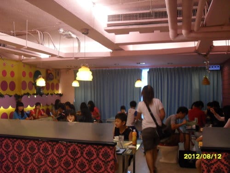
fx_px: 233
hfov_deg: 52.6
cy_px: 86
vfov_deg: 40.7
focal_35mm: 35
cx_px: 115
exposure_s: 1/30
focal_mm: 6.2
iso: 240
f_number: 2.8
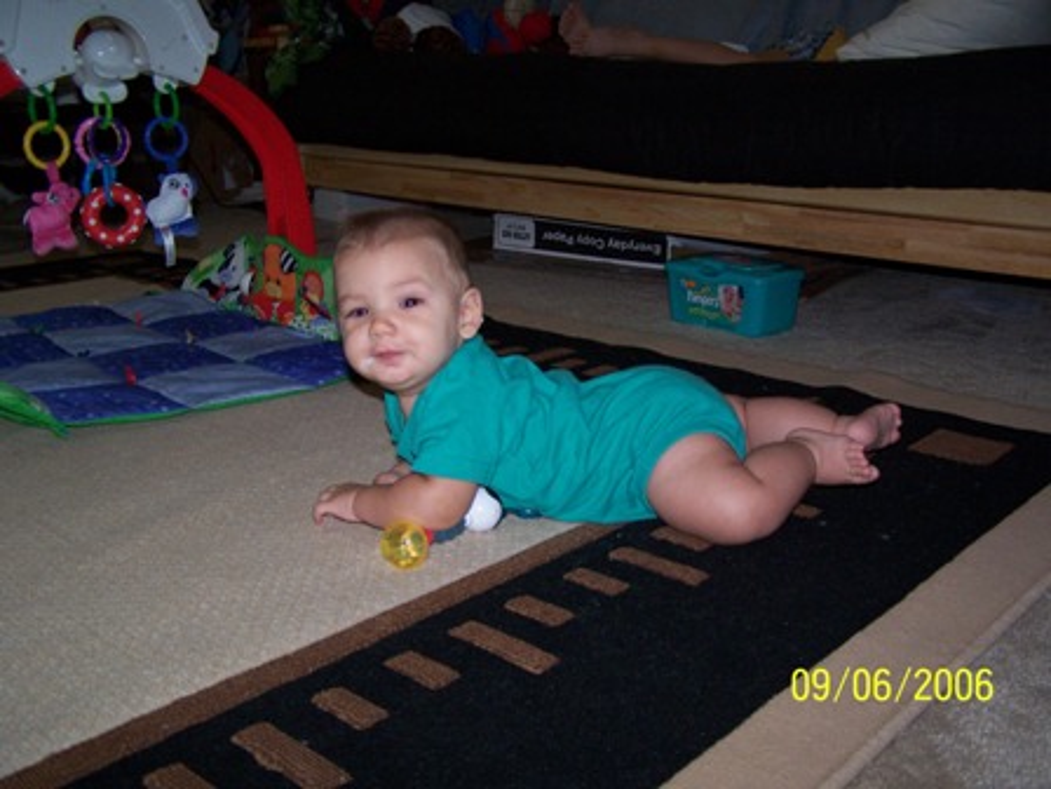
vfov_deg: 37.7
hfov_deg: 49.0
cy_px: 394
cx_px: 526
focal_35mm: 38
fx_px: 1154
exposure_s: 1/60
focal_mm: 6.3
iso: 140
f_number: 2.8
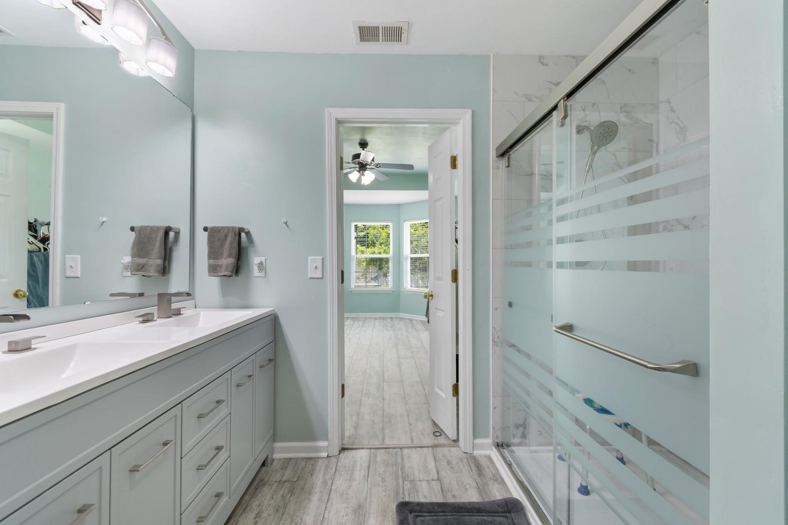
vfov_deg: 77.3
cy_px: 262
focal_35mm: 15
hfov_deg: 100.4
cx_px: 394
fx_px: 328
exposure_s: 1/15
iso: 100
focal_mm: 10
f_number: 4.5
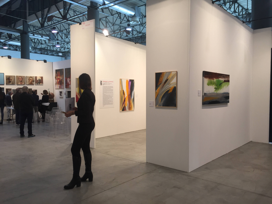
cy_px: 102
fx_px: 228
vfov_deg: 48.2
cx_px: 136
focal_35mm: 29
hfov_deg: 61.7
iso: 32
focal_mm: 4.15
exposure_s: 1/50
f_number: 2.2
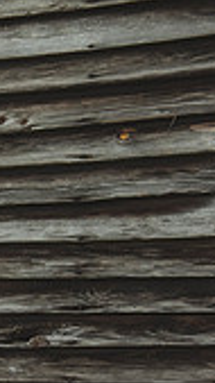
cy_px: 436
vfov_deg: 13.3
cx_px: -403
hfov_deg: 7.0
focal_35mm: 158
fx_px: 1602
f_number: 5.6
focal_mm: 44
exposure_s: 1/200
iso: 160
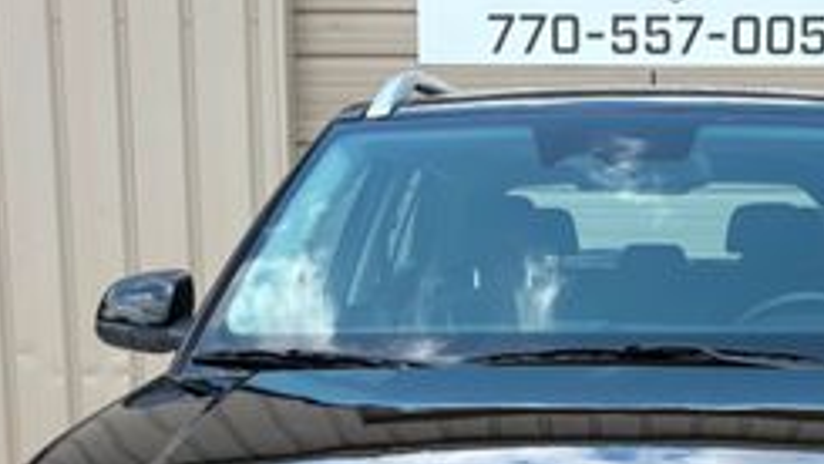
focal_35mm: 74
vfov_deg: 15.8
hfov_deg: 28.1
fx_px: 1617
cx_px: 636
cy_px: 525
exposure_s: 1/1337
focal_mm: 5.96
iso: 50
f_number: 1.6
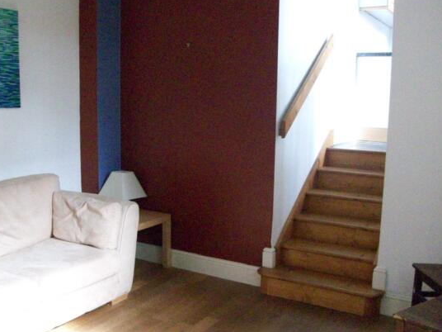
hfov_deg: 50.1
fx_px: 472
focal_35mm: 37
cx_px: 217
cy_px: 171
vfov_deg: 38.7
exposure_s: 1/128
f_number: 2.8
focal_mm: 5.7
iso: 647
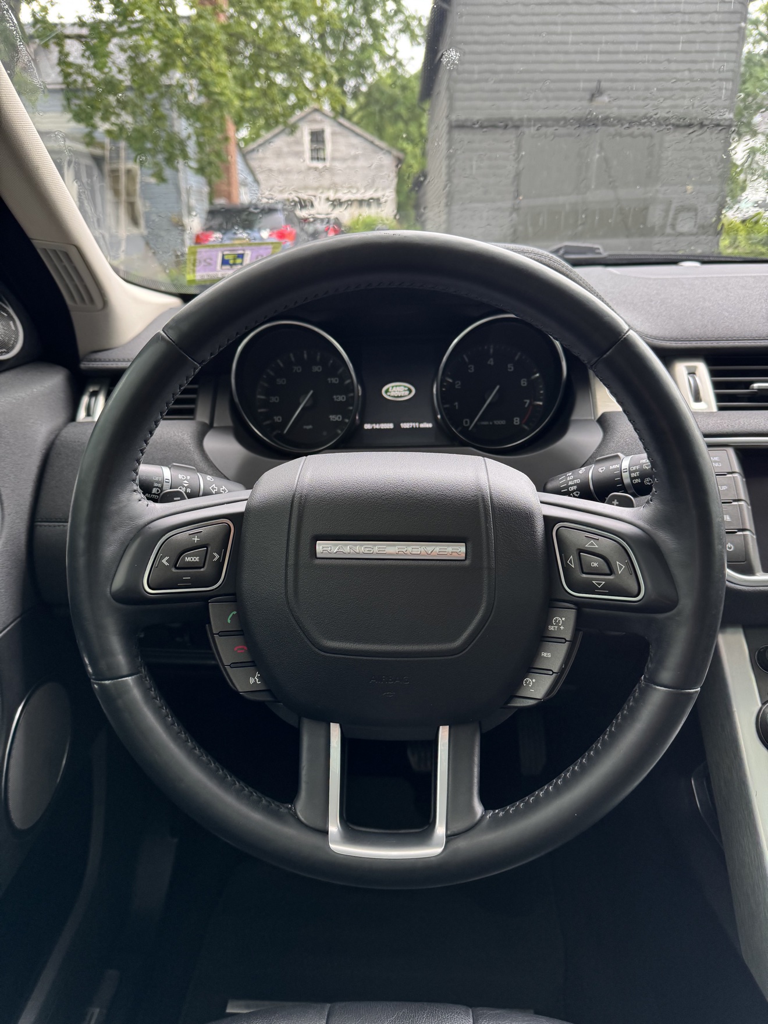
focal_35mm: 24
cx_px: 384
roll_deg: +0.6
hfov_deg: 56.8
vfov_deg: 71.6
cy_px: 512
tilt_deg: -20.4
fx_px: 710
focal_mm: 6.76
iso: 160
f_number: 1.78
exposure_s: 1/121
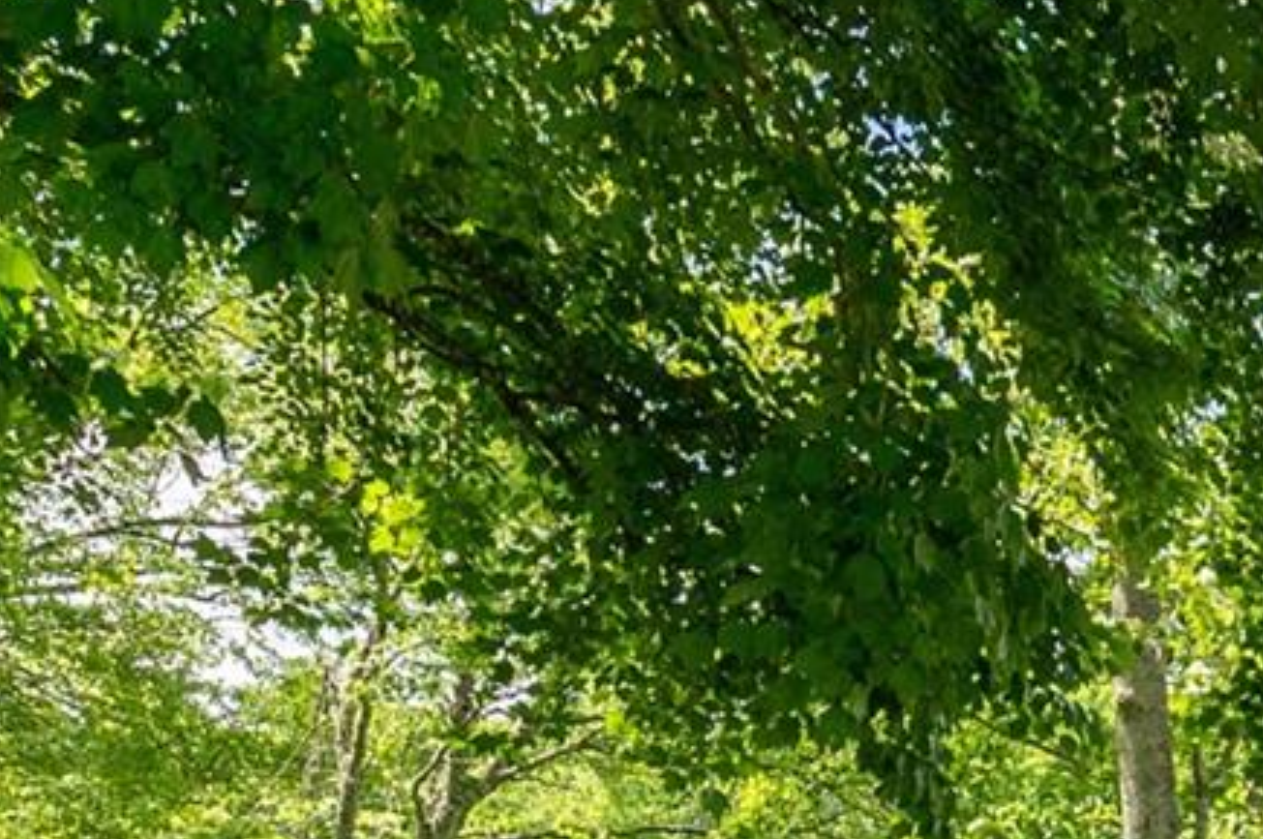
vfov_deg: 16.0
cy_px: 1147
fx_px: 2803
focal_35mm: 80
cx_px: 1762
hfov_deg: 22.1
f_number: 7.1
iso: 320
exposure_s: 1/640
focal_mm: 17
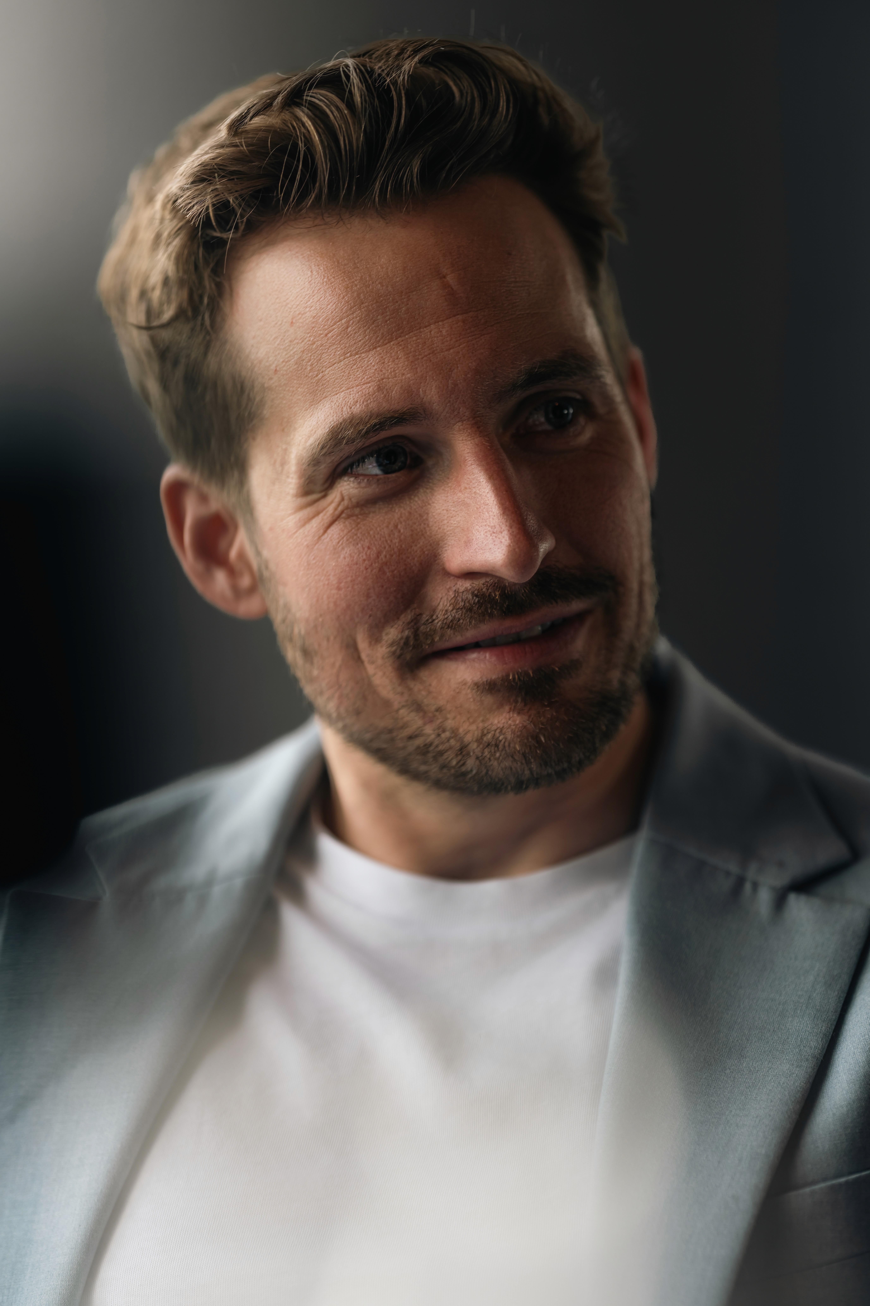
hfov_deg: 10.2
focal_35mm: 135
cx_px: 435
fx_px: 4893
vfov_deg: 15.2
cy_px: 653
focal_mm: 135
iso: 80
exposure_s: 1/100
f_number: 1.8
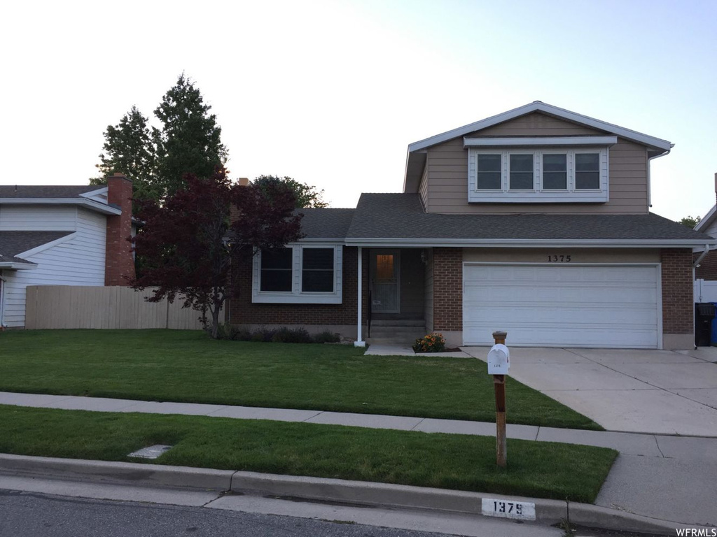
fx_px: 601
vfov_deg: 48.2
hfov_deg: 61.7
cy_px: 268
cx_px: 358
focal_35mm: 29
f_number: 2.2
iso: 32
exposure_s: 1/40
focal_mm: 4.15
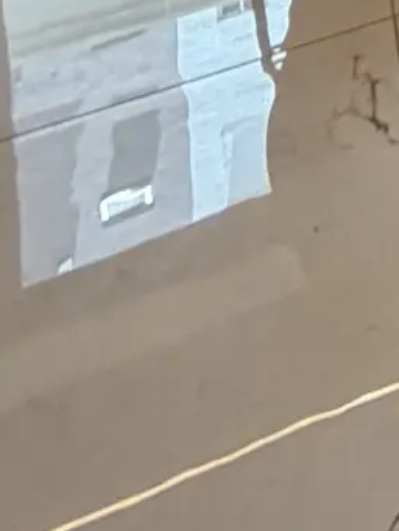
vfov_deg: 12.0
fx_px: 1613
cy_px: -955
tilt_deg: -5.3
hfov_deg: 10.5
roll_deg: -0.6
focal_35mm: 105
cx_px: 1153
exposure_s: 1/120
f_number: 2.2
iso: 200
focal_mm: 2.22
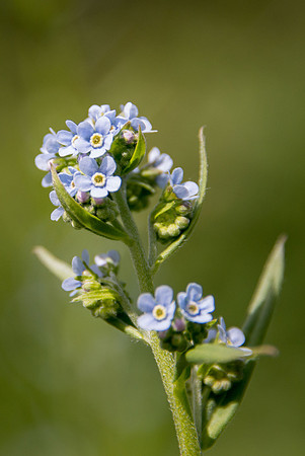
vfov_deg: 4.1
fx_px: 6408
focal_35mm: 505
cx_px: 68
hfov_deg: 2.7
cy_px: 200
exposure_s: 1/3200
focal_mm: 300
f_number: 5.6
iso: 1000
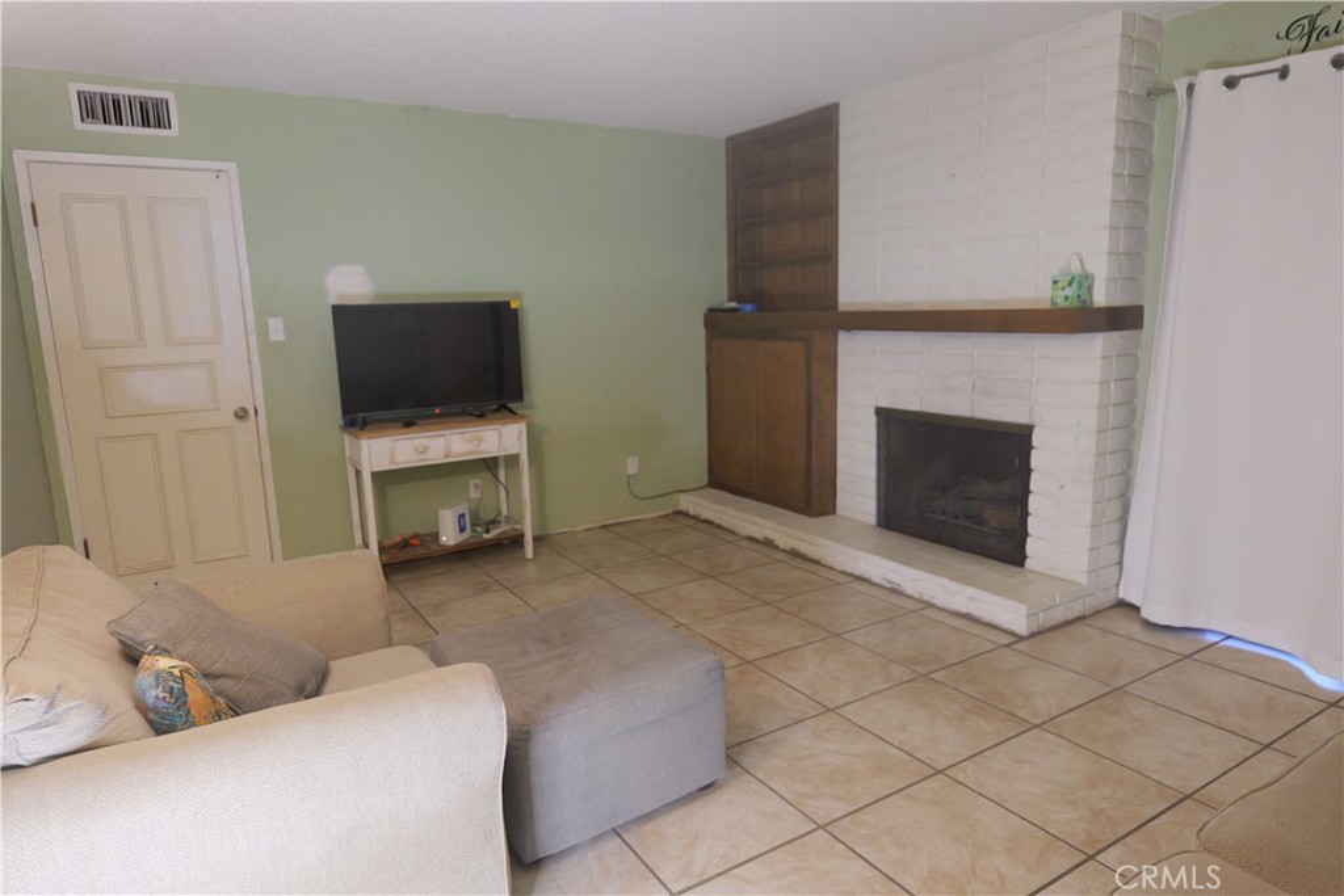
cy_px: 448
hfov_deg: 81.2
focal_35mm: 21
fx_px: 784
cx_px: 672
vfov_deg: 59.5
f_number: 3.6
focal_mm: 21
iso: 6400
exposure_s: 1/50
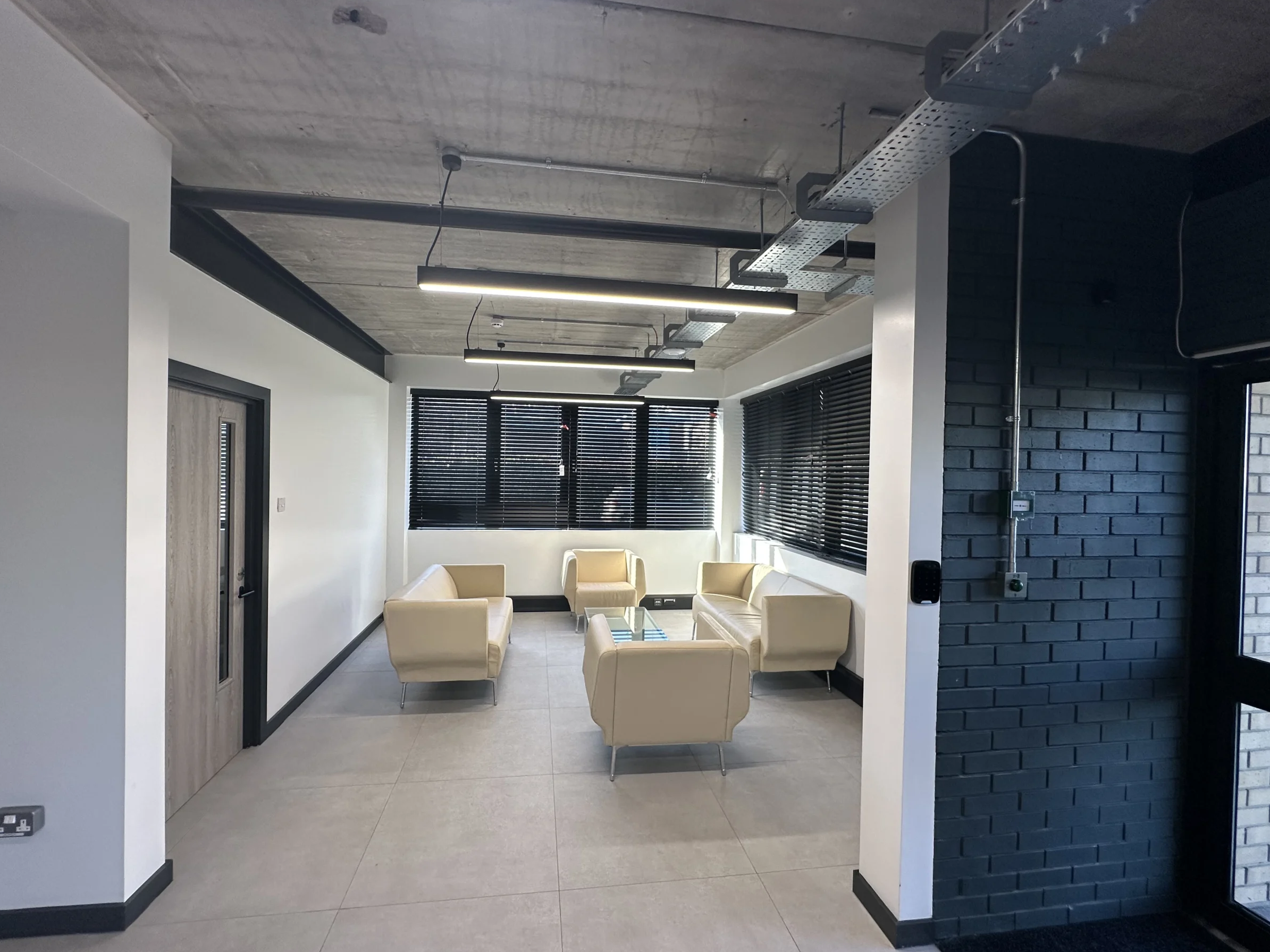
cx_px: 613
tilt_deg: +0.2
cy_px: 478
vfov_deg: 81.8
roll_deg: -1.9
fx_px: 550
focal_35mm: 15
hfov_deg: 98.1
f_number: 2.2
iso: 100
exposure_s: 1/99
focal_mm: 2.22
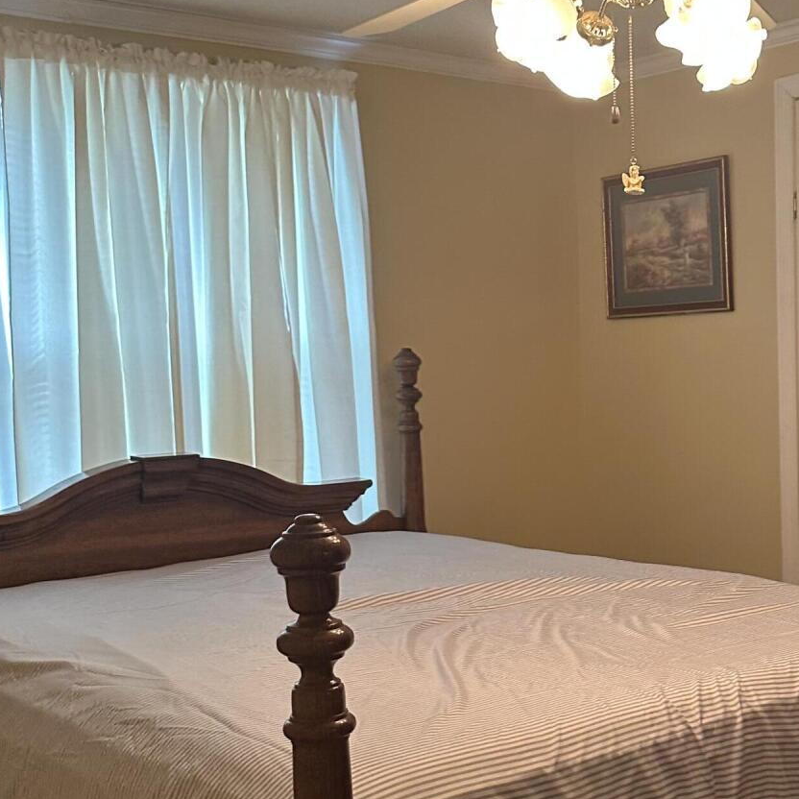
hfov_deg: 32.5
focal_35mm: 51
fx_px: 1332
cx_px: 636
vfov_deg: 33.2
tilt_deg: +2.0
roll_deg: +2.4
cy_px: 495
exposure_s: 1/60
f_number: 1.78
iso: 250
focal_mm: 6.86
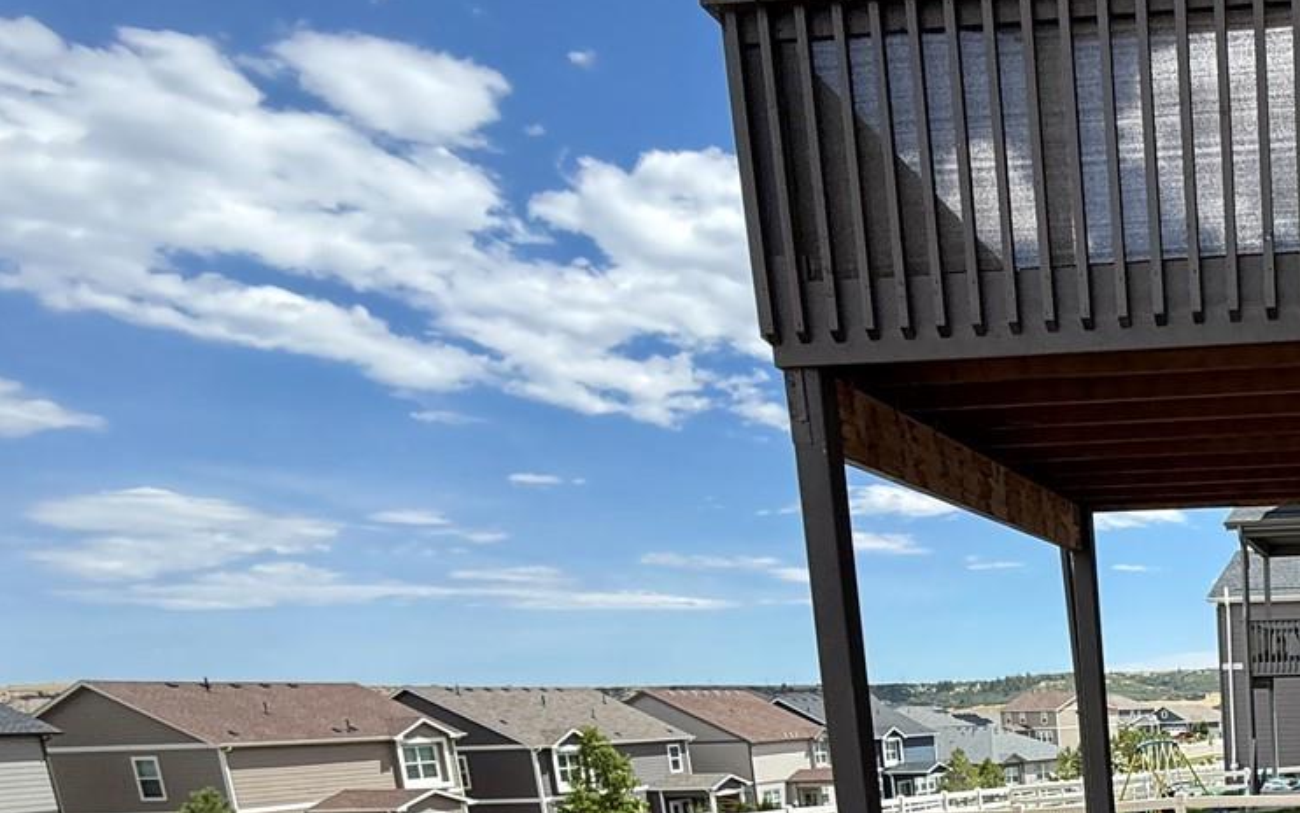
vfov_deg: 33.5
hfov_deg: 47.7
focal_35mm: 32
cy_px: 929
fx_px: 1134
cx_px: 1342
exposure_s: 1/1033
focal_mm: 2.22
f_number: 2.2
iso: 50
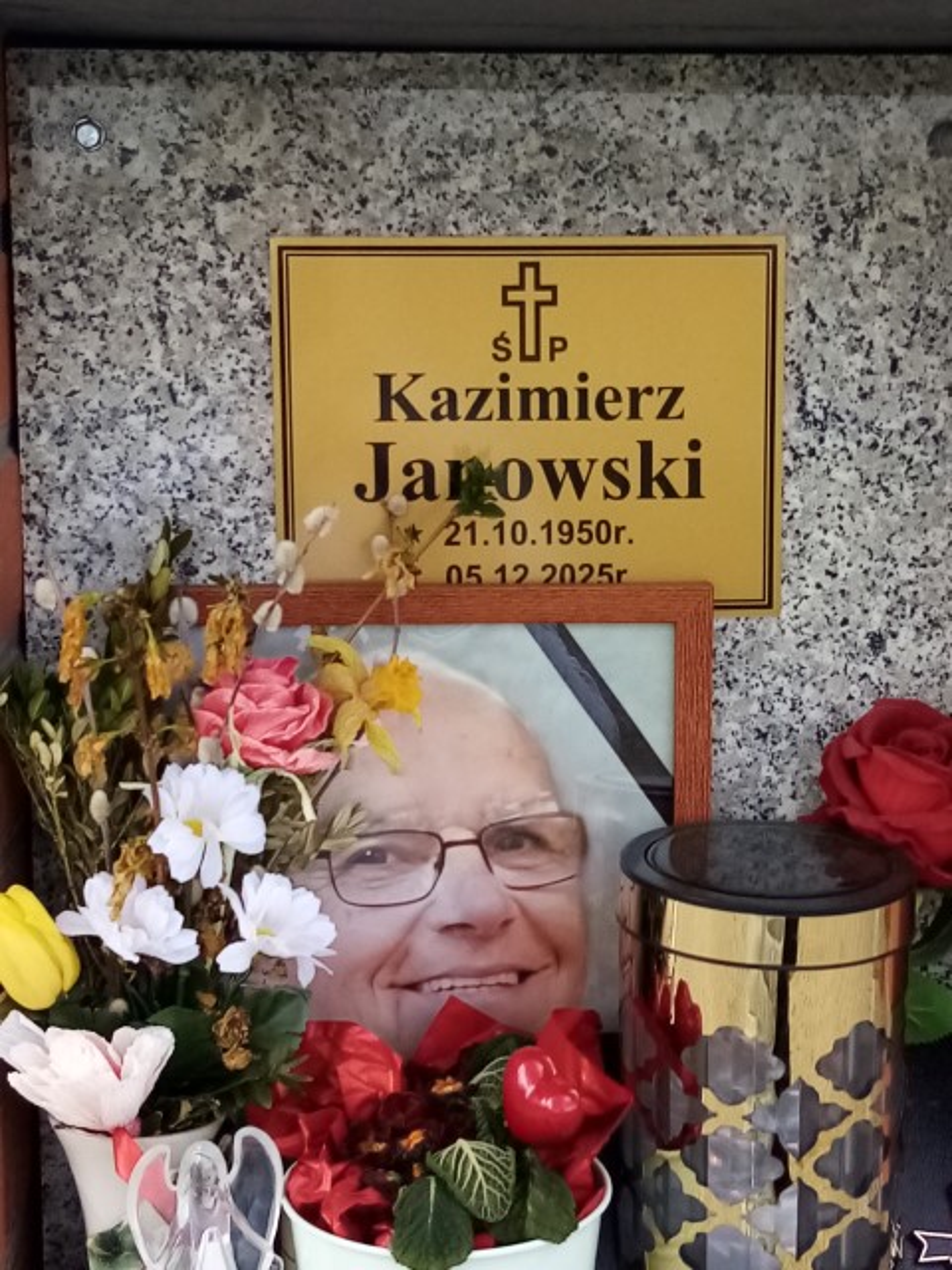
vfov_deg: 67.3
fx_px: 953
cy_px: 635
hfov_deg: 53.1
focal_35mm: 26
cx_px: 476
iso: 111
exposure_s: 1/314
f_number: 1.8
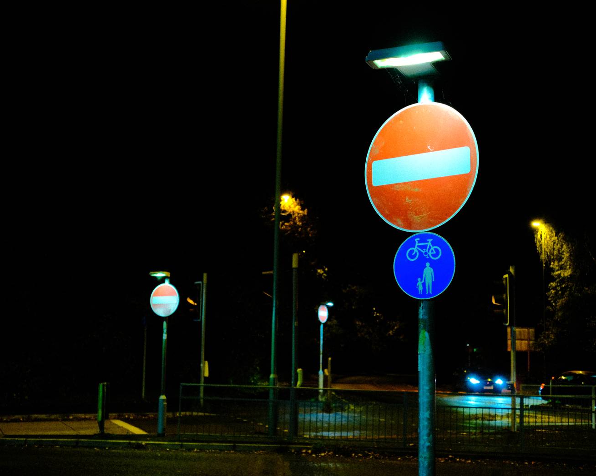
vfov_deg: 32.1
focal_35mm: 47
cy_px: 239
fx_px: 829
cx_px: 328
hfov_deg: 39.5
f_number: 2.8
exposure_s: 1/28
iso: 6400
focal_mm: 27
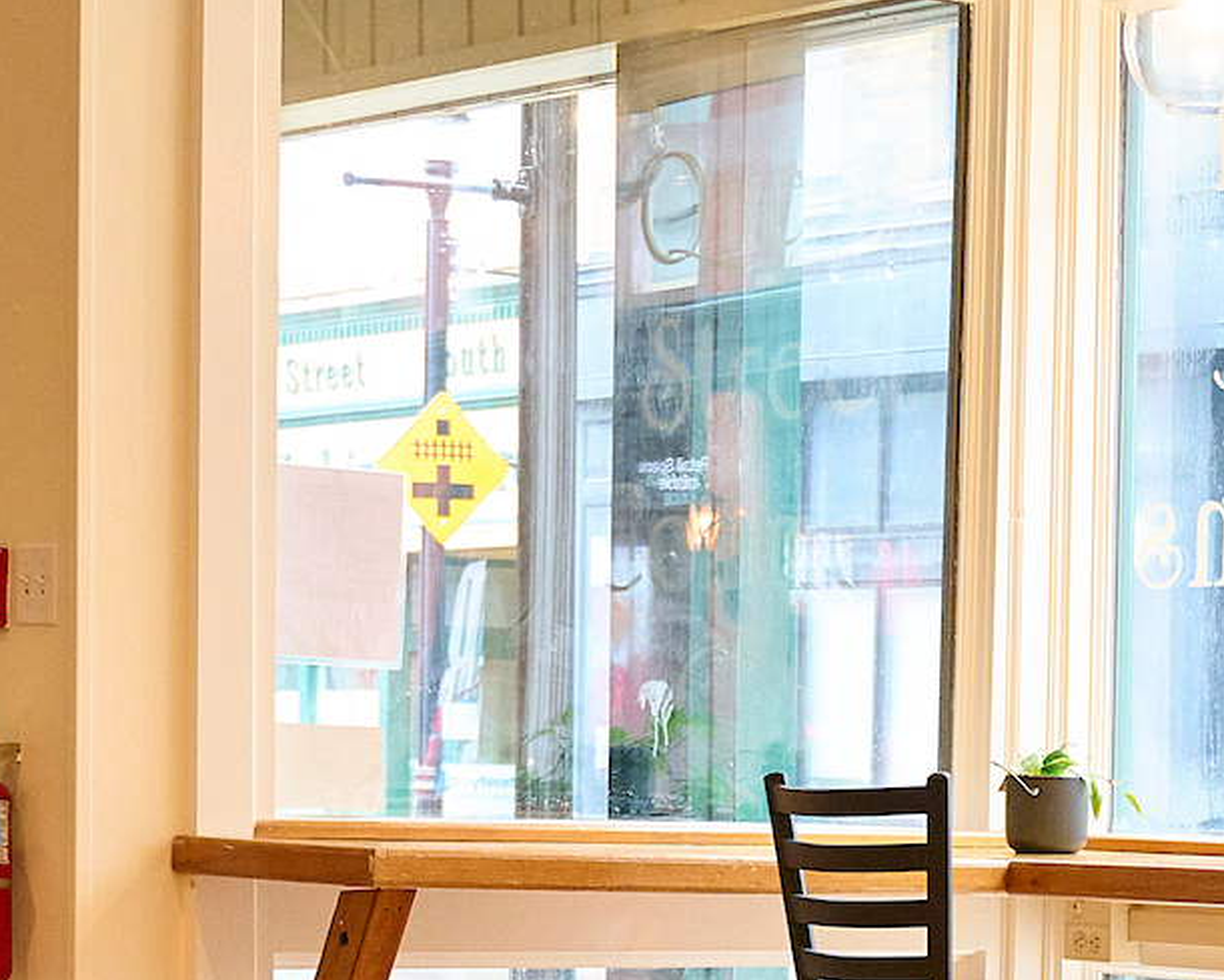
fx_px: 4342
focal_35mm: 120
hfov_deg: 15.9
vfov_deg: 12.5
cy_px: 1277
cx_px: 1006
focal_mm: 32.5
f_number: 4
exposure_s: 1/320
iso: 3200
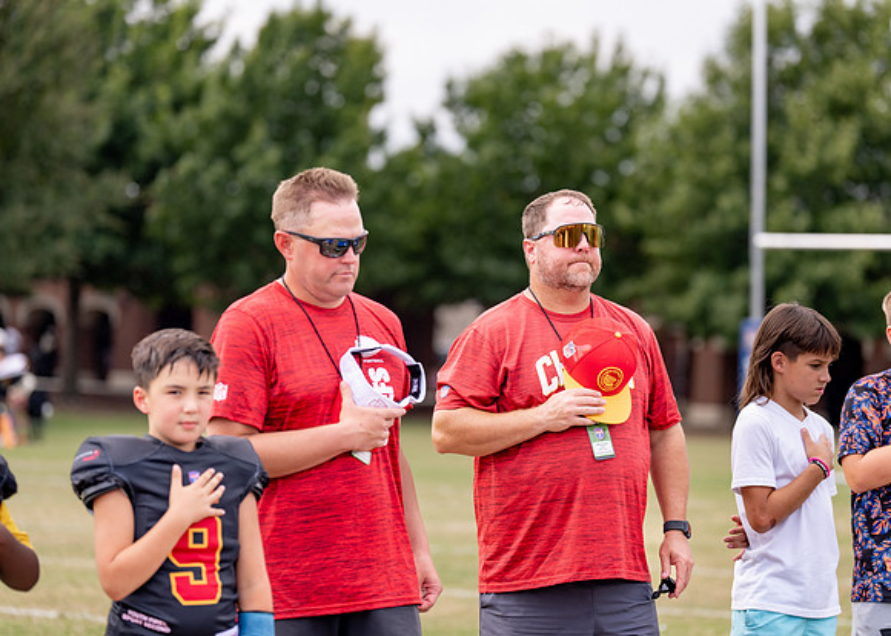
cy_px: 318
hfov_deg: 15.1
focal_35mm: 133
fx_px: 3372
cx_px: 446
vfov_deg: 10.8
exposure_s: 1/1000
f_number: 2.8
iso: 100
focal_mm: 125
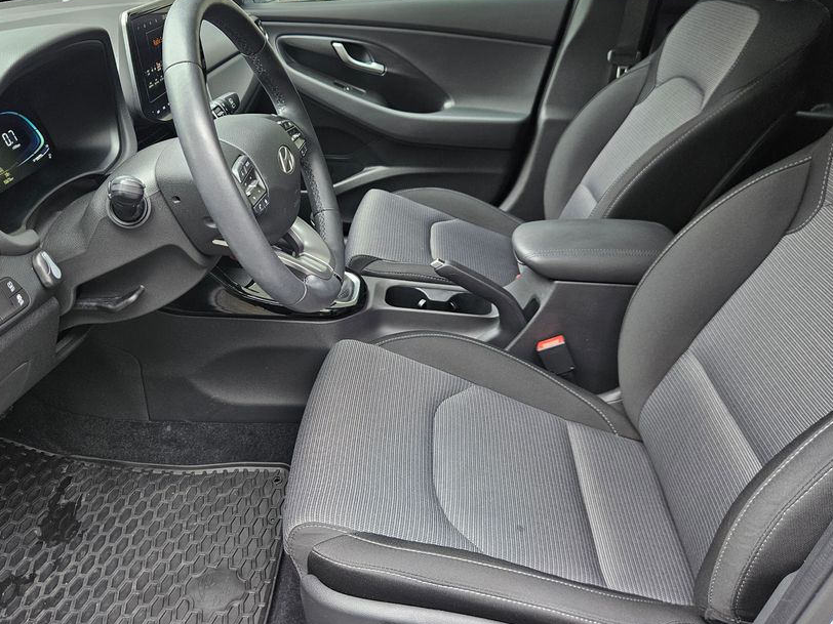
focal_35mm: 29
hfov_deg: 61.5
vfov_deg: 48.1
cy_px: 265
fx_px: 698
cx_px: 369
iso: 250
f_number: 1.8
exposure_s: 1/190
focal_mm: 5.4
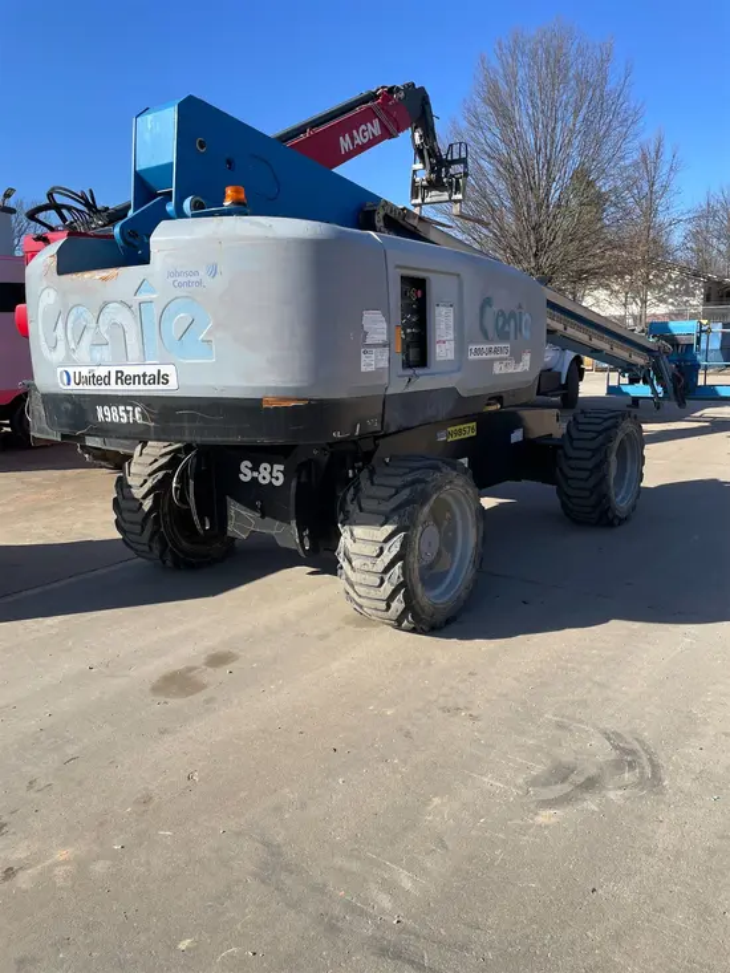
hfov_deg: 53.1
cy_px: 486
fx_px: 731
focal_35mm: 26
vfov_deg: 67.3
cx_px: 365
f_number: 1.6
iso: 32
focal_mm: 4.2
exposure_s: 1/2506
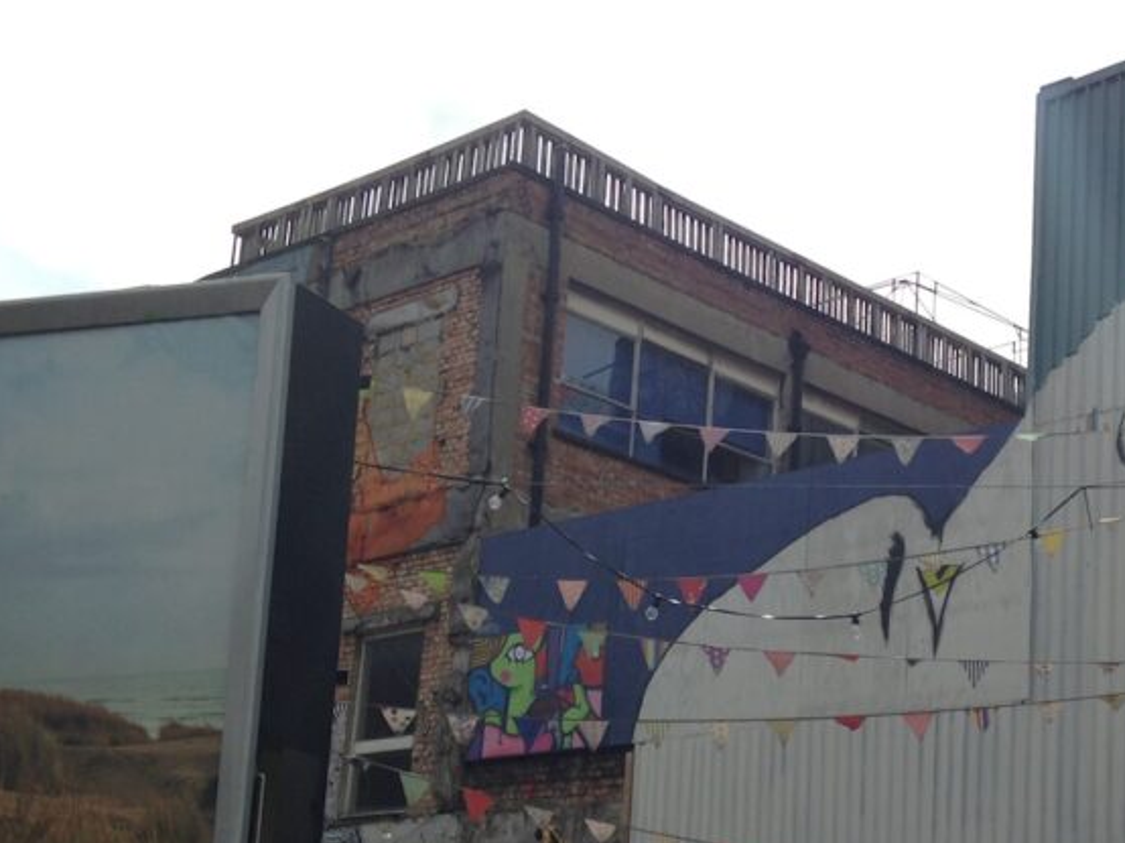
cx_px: 826
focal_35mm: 61
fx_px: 1982
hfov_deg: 31.2
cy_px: 668
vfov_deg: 23.7
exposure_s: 1/2008
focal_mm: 4.13
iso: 50
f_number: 2.4
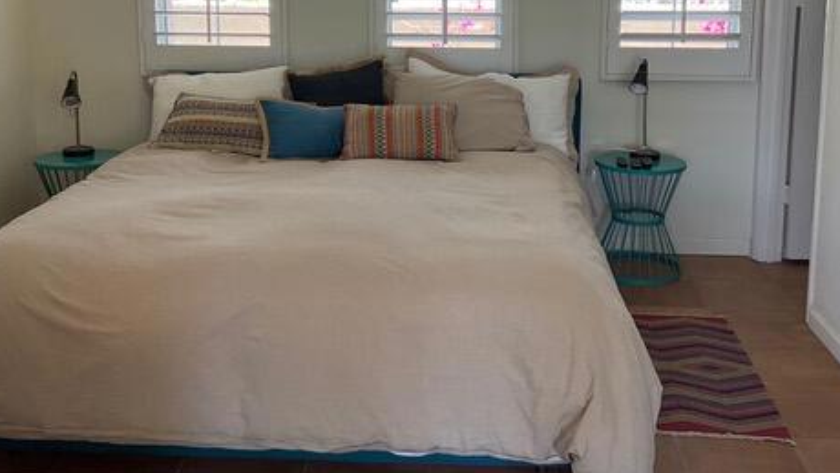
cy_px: 100
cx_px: 446
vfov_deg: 26.7
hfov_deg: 46.4
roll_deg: -0.5
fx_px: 980
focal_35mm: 44
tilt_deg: -7.7
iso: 32
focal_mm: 3
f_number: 1.8
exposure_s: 1/60
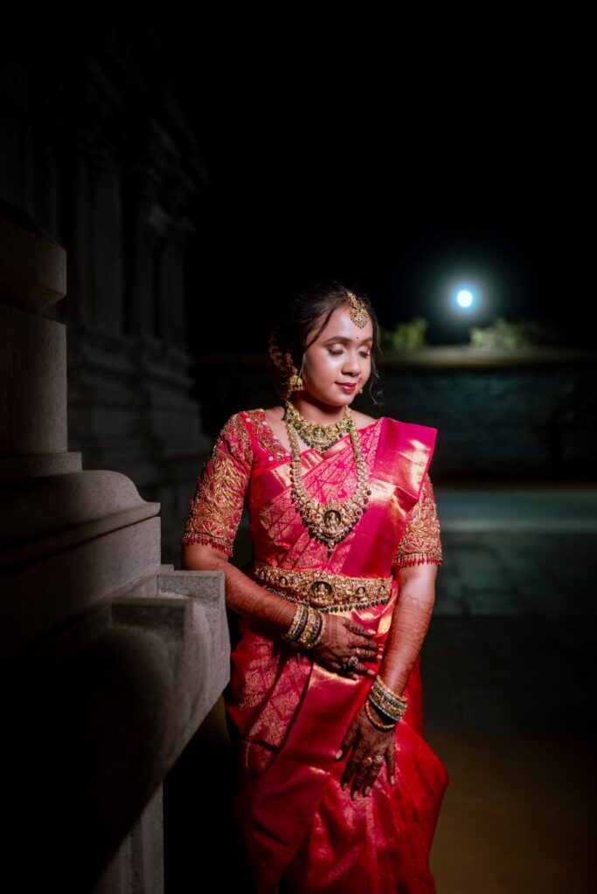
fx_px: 870
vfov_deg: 54.4
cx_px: 298
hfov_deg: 37.9
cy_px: 447
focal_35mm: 35
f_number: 1.4
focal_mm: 35
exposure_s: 1/200
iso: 320
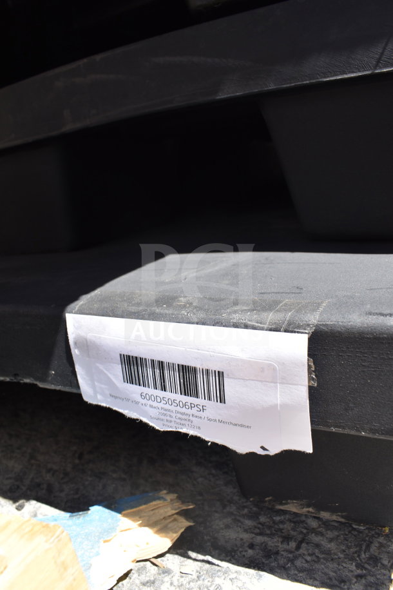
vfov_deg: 67.4
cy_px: 295
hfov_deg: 47.9
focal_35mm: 27
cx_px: 196
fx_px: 442
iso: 200
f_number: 7.1
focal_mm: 18
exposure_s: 1/200
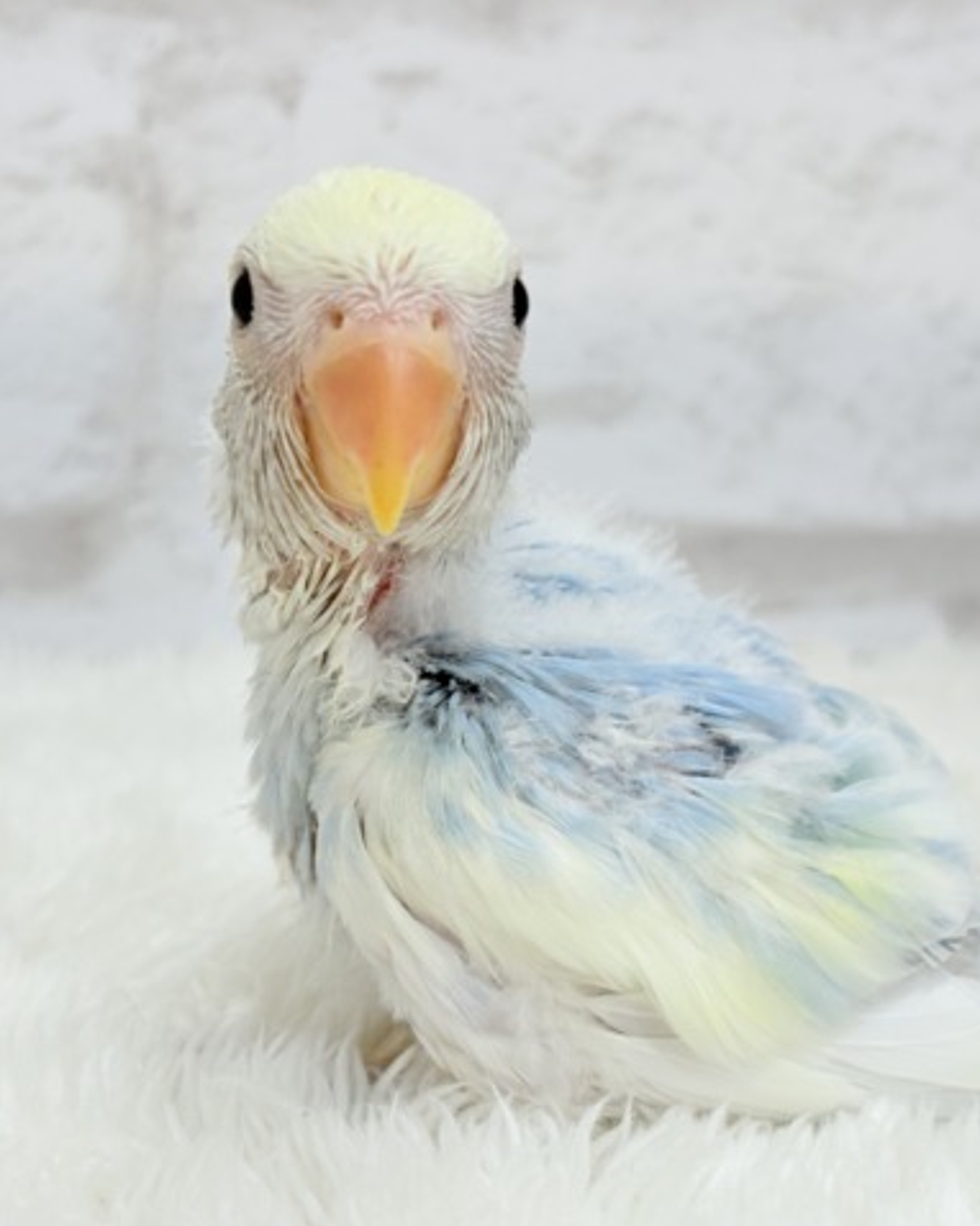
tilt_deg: -12.2
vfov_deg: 27.9
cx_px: 490
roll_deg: -0.9
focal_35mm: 68
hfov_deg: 22.5
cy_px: 613
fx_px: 2467
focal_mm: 5.96
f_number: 1.6
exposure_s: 1/100
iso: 64
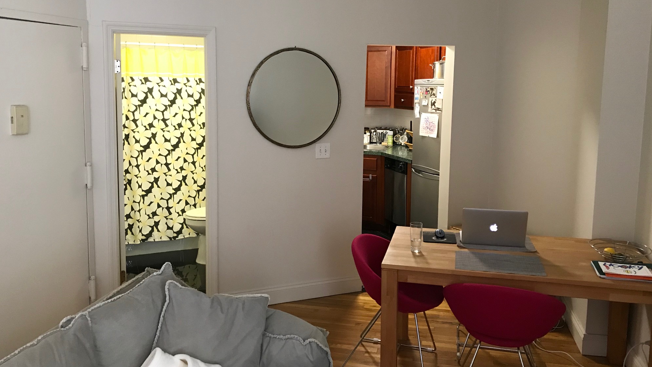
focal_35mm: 31
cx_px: 325
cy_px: 147
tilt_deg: -5.7
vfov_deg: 37.6
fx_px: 536
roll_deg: -1.3
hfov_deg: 62.6
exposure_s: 1/15
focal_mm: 3.99
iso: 64
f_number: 1.8
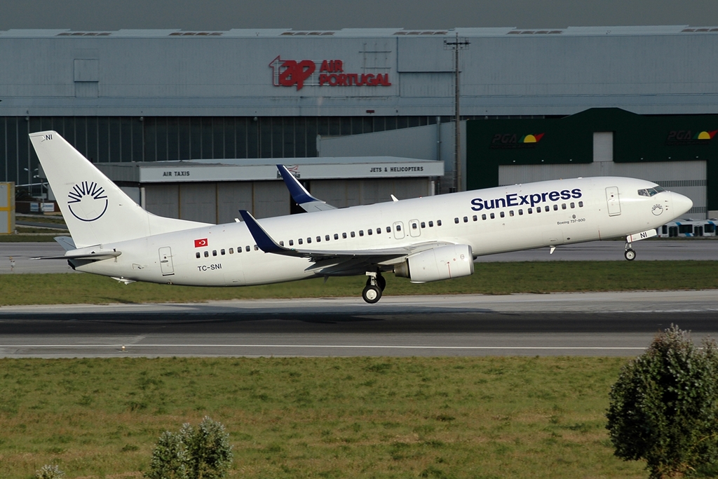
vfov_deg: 7.0
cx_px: 359
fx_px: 3889
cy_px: 240
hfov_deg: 10.5
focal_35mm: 195
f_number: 7.1
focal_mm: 130
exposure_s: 1/800
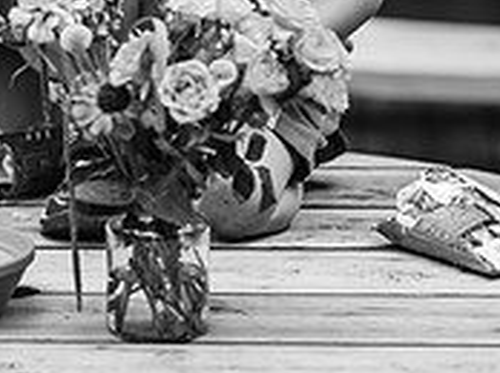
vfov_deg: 5.4
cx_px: 60
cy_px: -89
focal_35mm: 273
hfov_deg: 7.2
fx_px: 3938
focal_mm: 85
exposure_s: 1/1250
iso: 100
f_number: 2.5
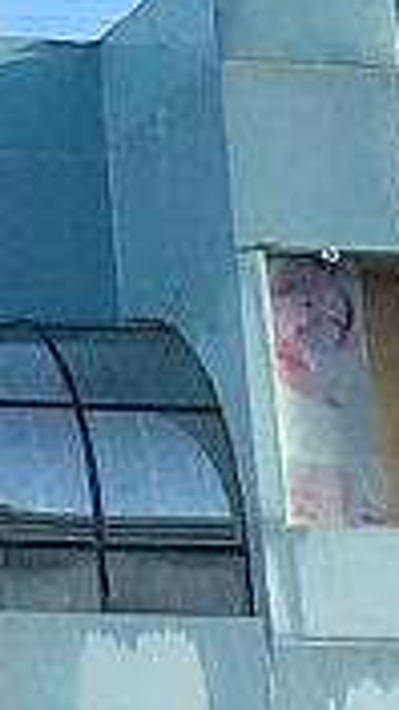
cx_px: -742
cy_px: 48
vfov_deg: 7.5
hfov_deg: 4.1
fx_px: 5417
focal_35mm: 288
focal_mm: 4.15
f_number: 2.2
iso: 25
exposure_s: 1/646
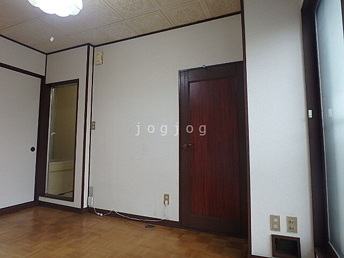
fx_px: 209
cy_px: 129
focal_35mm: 21
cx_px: 172
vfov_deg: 63.4
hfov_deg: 79.0
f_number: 3.5
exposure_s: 1/40
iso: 200
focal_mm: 3.7
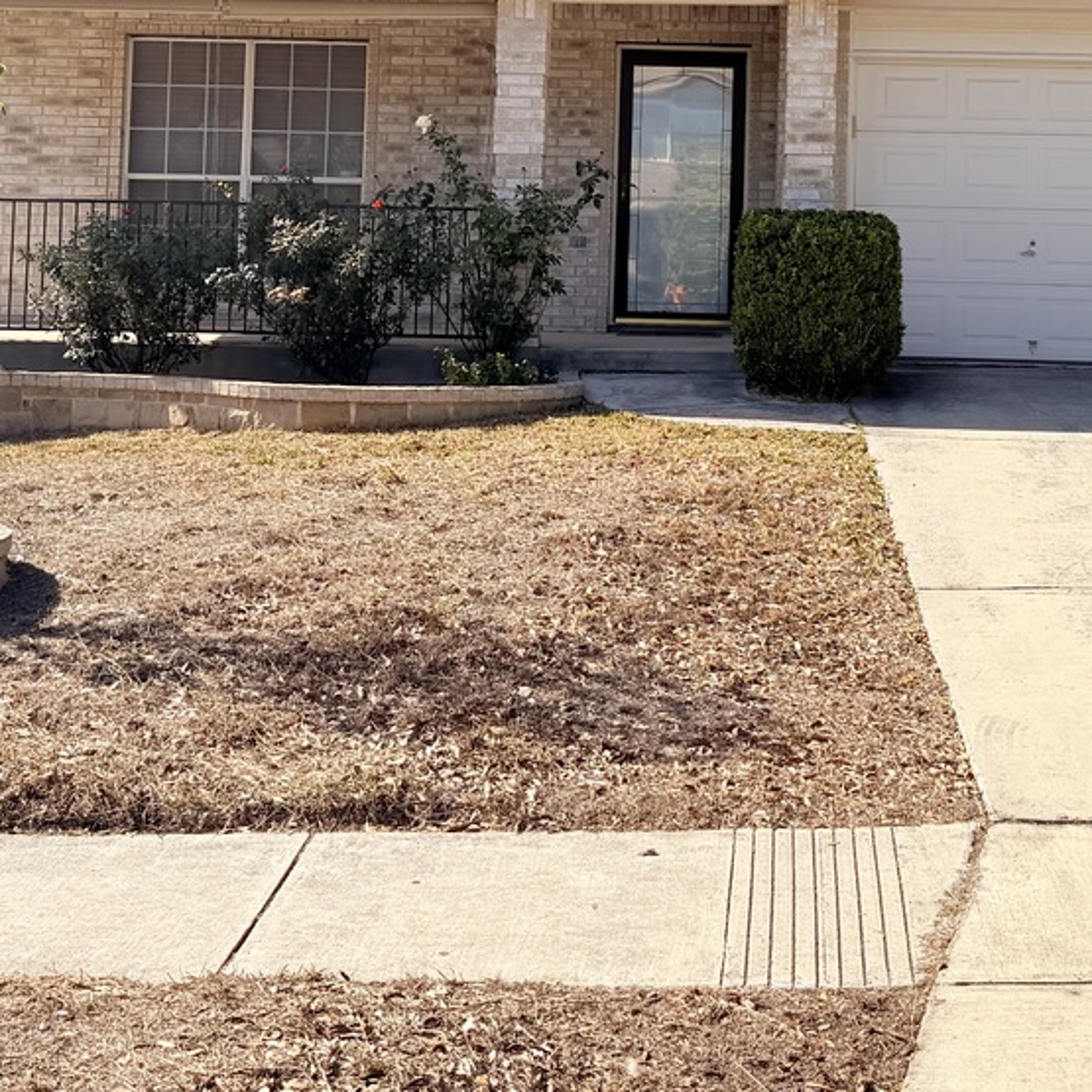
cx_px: 677
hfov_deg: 31.0
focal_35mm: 55
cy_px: 150
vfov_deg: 30.0
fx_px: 1963
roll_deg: -1.6
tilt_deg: +3.4
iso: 80
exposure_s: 1/4673
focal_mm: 6.76
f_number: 1.78
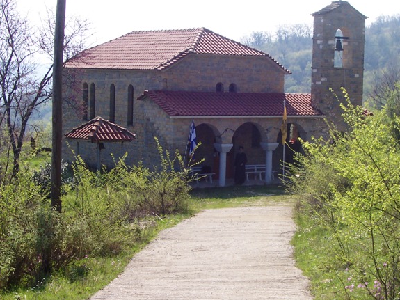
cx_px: 222
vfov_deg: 18.7
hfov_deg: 24.7
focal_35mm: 79
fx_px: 913
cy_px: 148
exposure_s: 1/250
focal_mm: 10.8
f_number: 6.7
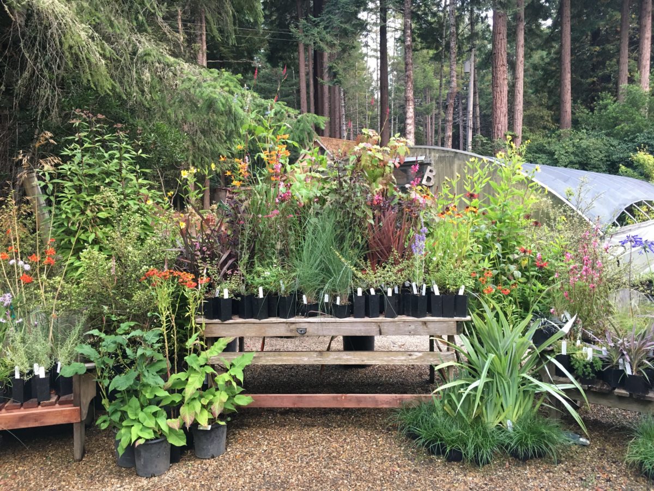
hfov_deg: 61.7
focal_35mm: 29
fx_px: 548
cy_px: 246
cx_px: 327
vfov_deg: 48.2
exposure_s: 1/30
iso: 80
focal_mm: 4.15
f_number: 2.2
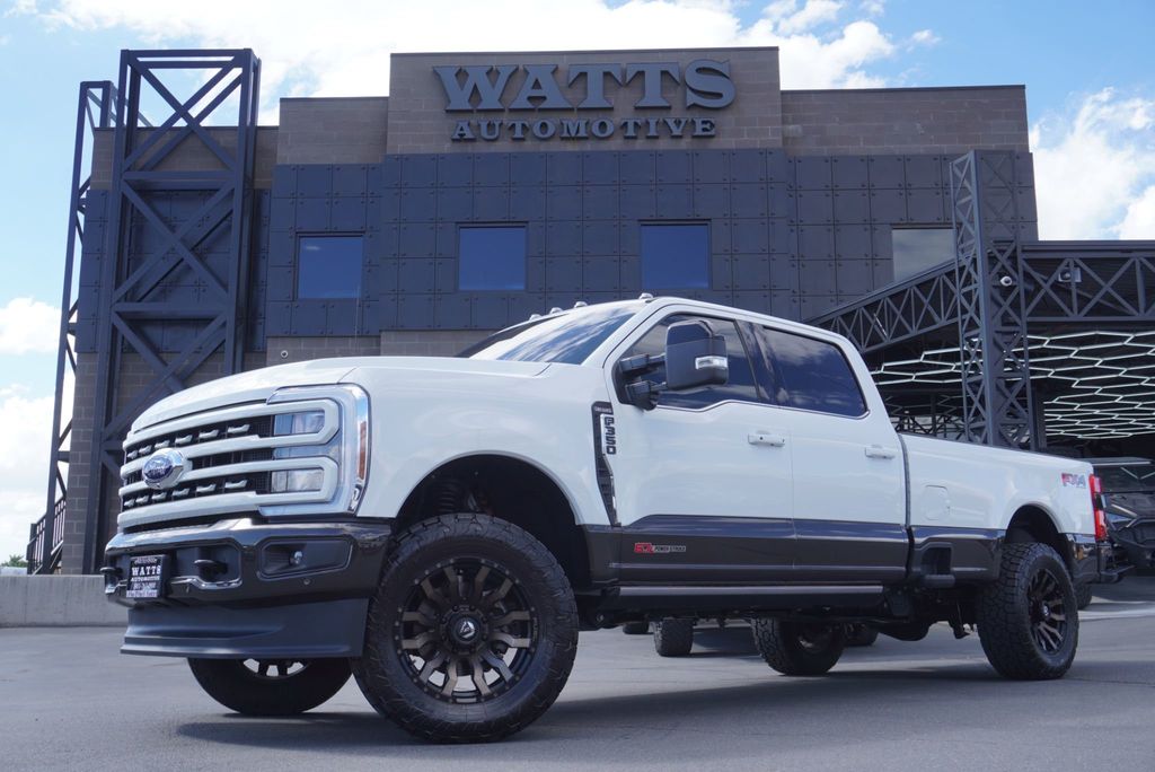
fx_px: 1204
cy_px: 386
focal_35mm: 38
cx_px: 578
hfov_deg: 51.3
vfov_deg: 35.5
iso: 100
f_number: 7.1
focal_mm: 25
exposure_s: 1/160
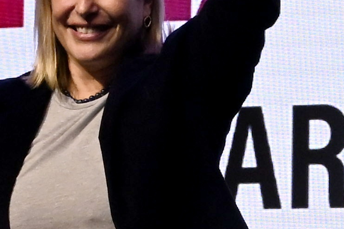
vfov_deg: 3.9
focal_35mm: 356
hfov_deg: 5.7
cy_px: 87
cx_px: 607
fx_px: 3400
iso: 4000
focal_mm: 44
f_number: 13
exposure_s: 1/200
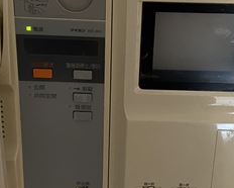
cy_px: 80
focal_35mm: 70
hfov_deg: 27.1
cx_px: 129
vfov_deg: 21.9
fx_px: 485
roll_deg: -2.1
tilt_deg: -22.1
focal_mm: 4.25
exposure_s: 1/33
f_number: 1.8
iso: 500
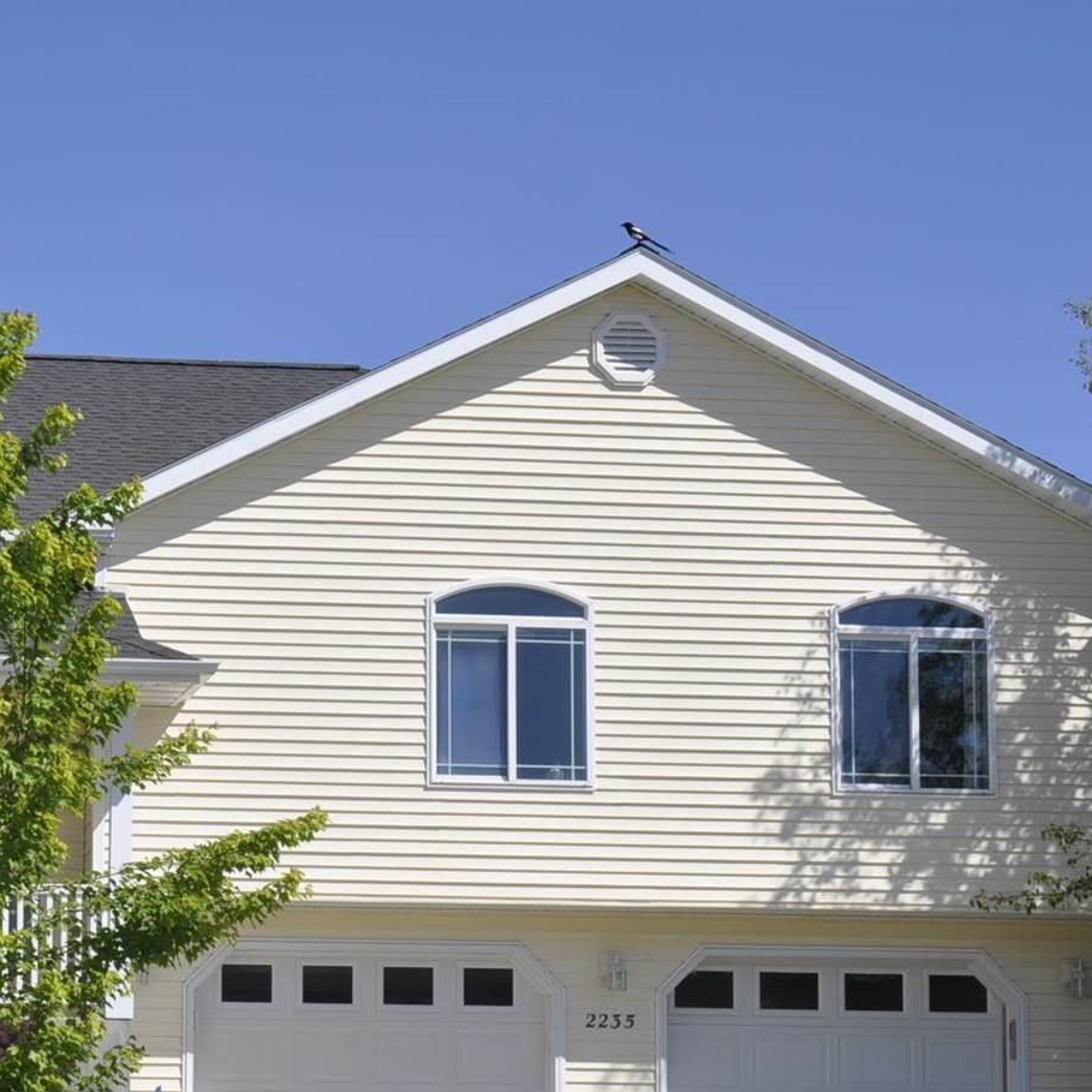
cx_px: 25
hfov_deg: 19.0
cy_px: 814
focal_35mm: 89
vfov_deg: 19.4
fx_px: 3175
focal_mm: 31
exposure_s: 1/400
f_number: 10
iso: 200
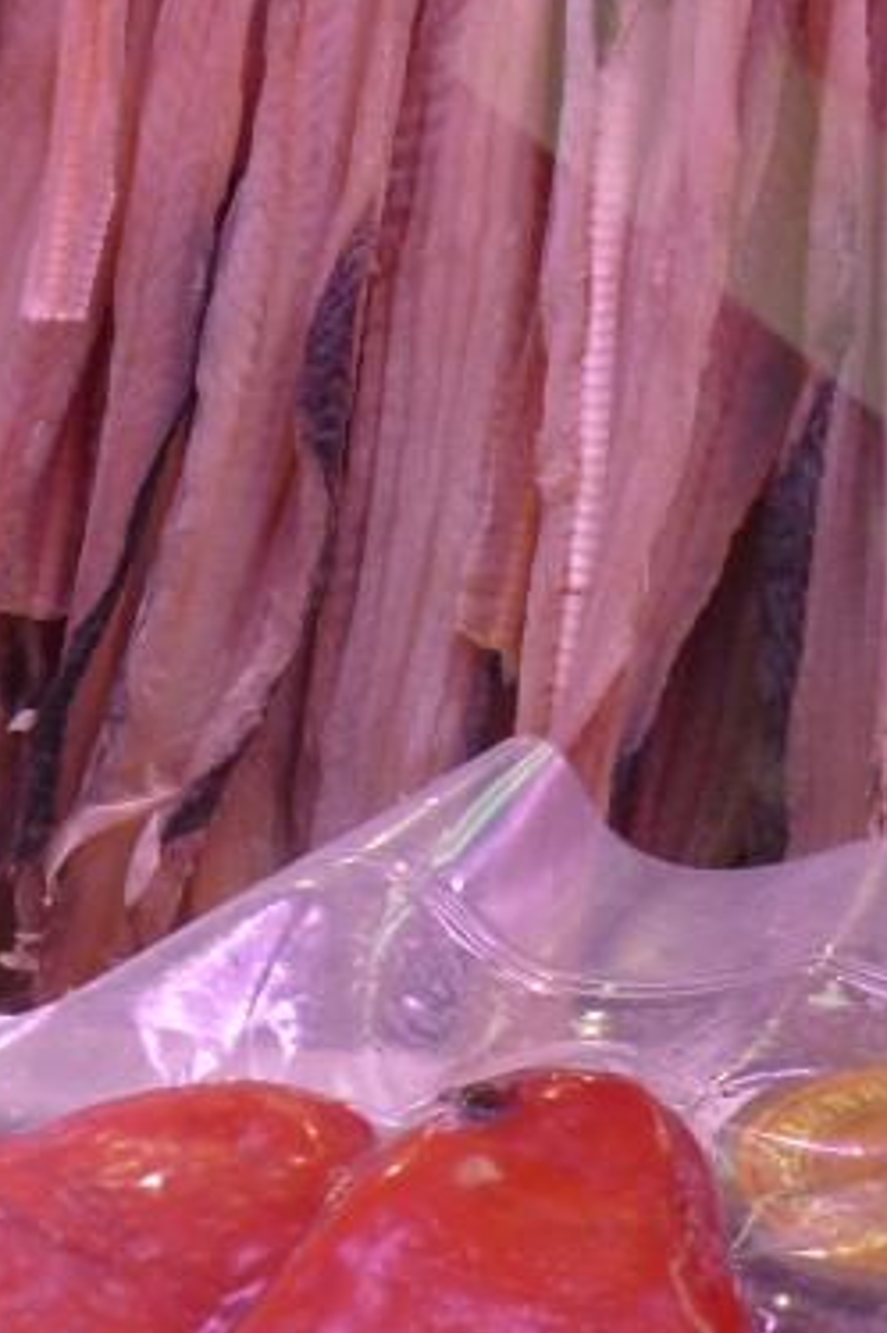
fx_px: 5142
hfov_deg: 9.8
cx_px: 620
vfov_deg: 14.6
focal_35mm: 139
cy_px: 192
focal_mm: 13.9
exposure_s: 1/80
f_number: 2.9
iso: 400
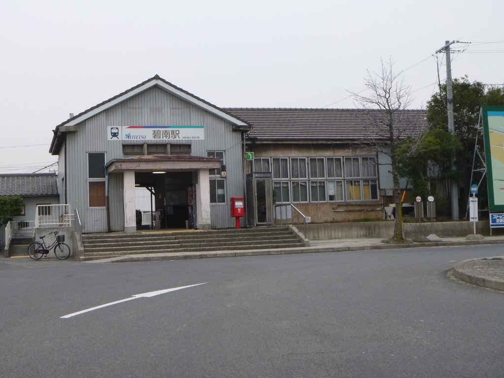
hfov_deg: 49.0
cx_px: 252
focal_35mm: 38
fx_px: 553
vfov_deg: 37.7
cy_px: 189
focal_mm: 6.8
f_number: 4.5
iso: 100
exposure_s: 1/125
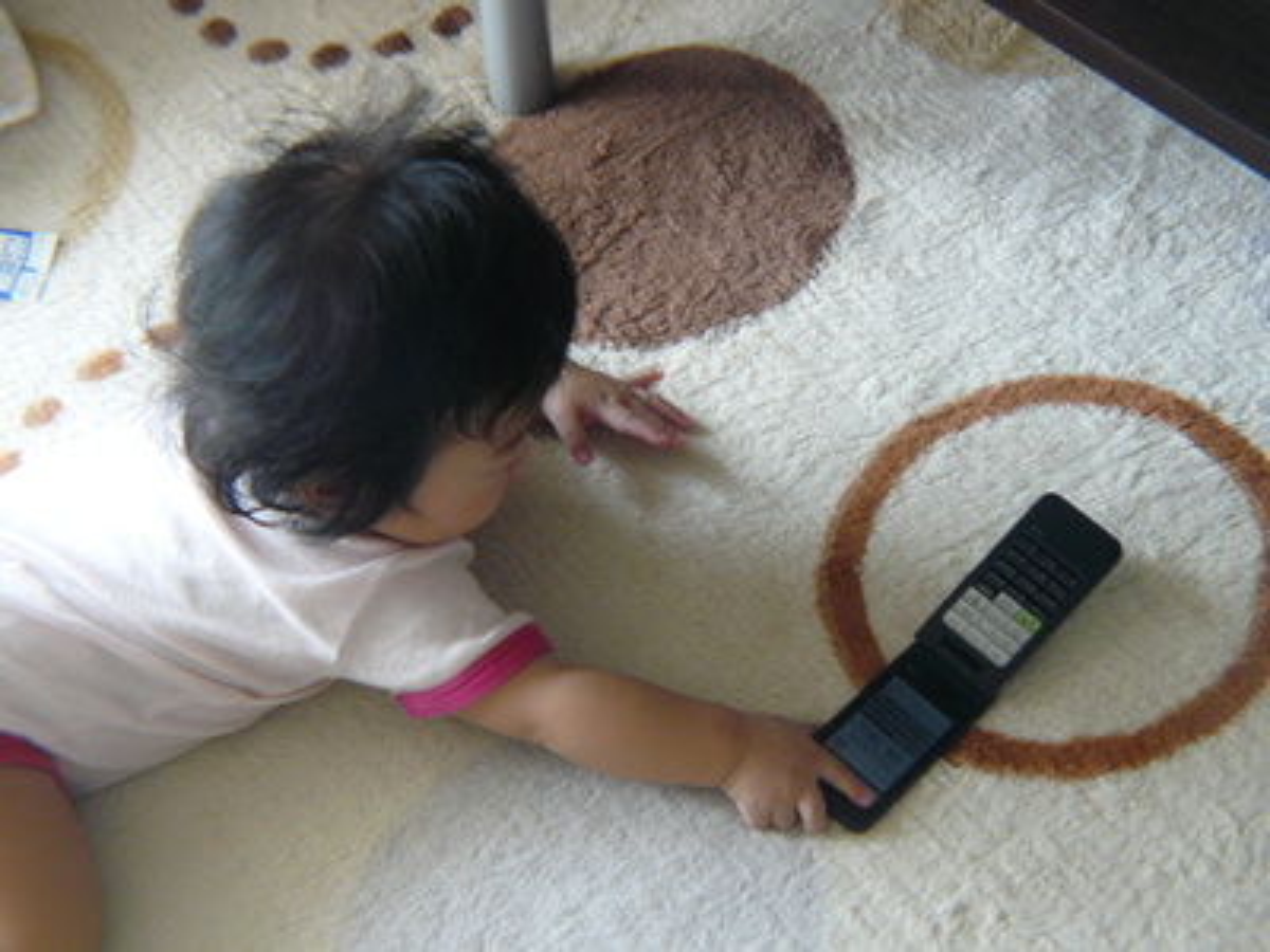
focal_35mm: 87
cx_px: 635
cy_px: 476
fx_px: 3192
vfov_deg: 17.0
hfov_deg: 22.5
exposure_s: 1/13
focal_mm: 14.5
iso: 200
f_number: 3.2
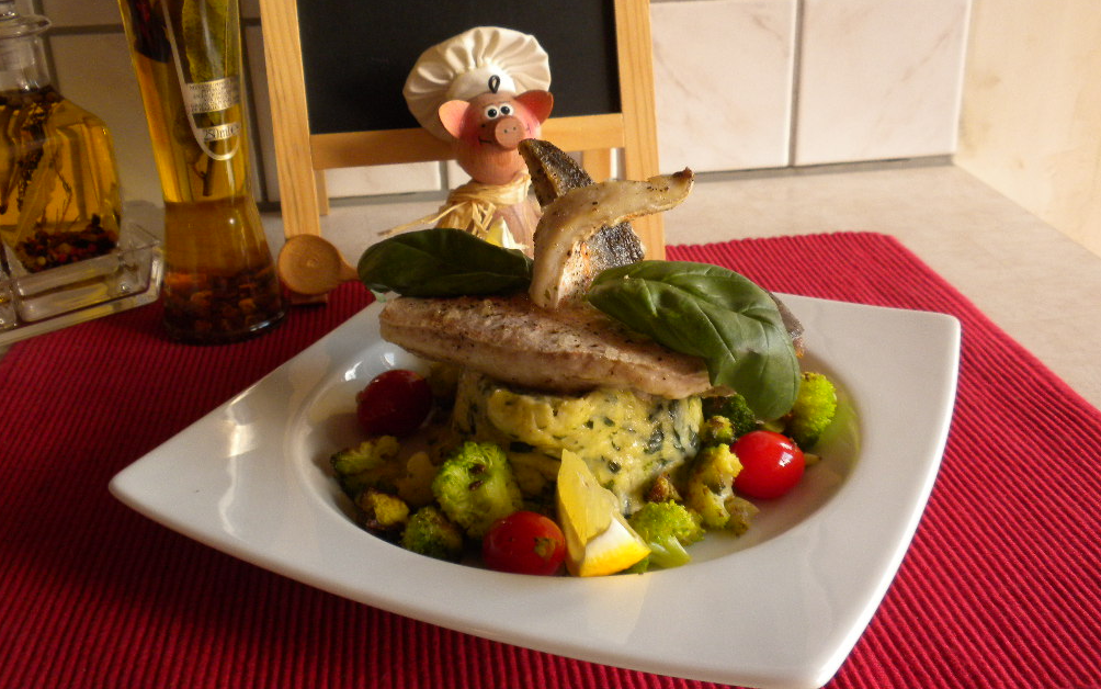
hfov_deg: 49.3
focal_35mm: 40
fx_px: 1201
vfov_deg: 32.0
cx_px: 547
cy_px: 303
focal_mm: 6.6
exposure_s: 1/64.7
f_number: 3.5
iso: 213
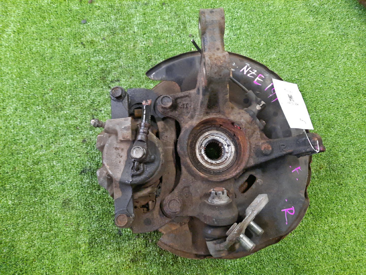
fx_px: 264
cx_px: 183
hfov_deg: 69.4
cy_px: 138
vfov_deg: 54.9
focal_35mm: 25
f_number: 2
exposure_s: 1/25
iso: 503
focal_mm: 4.6
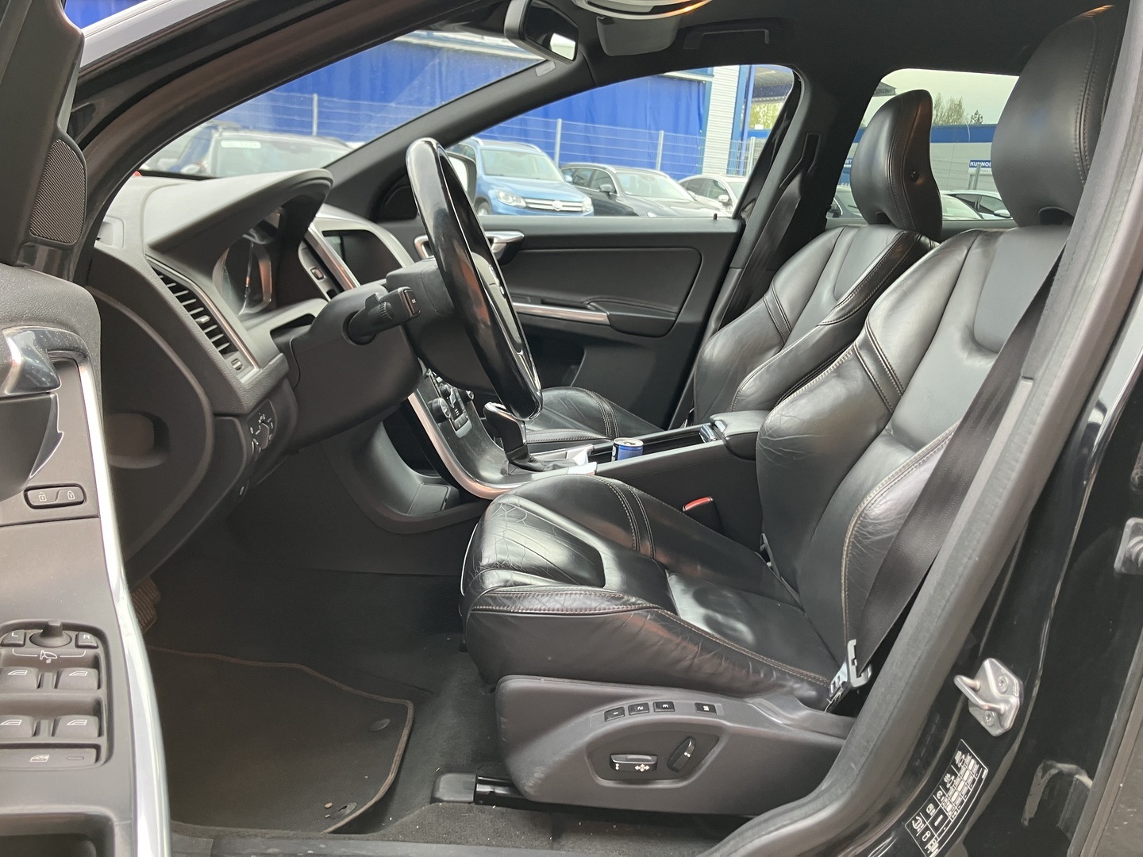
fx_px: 925
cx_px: 572
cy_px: 428
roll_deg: -5.6
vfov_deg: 49.7
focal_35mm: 28
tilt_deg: -12.5
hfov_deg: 63.4
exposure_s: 1/50
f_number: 1.8
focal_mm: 3.99
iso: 64
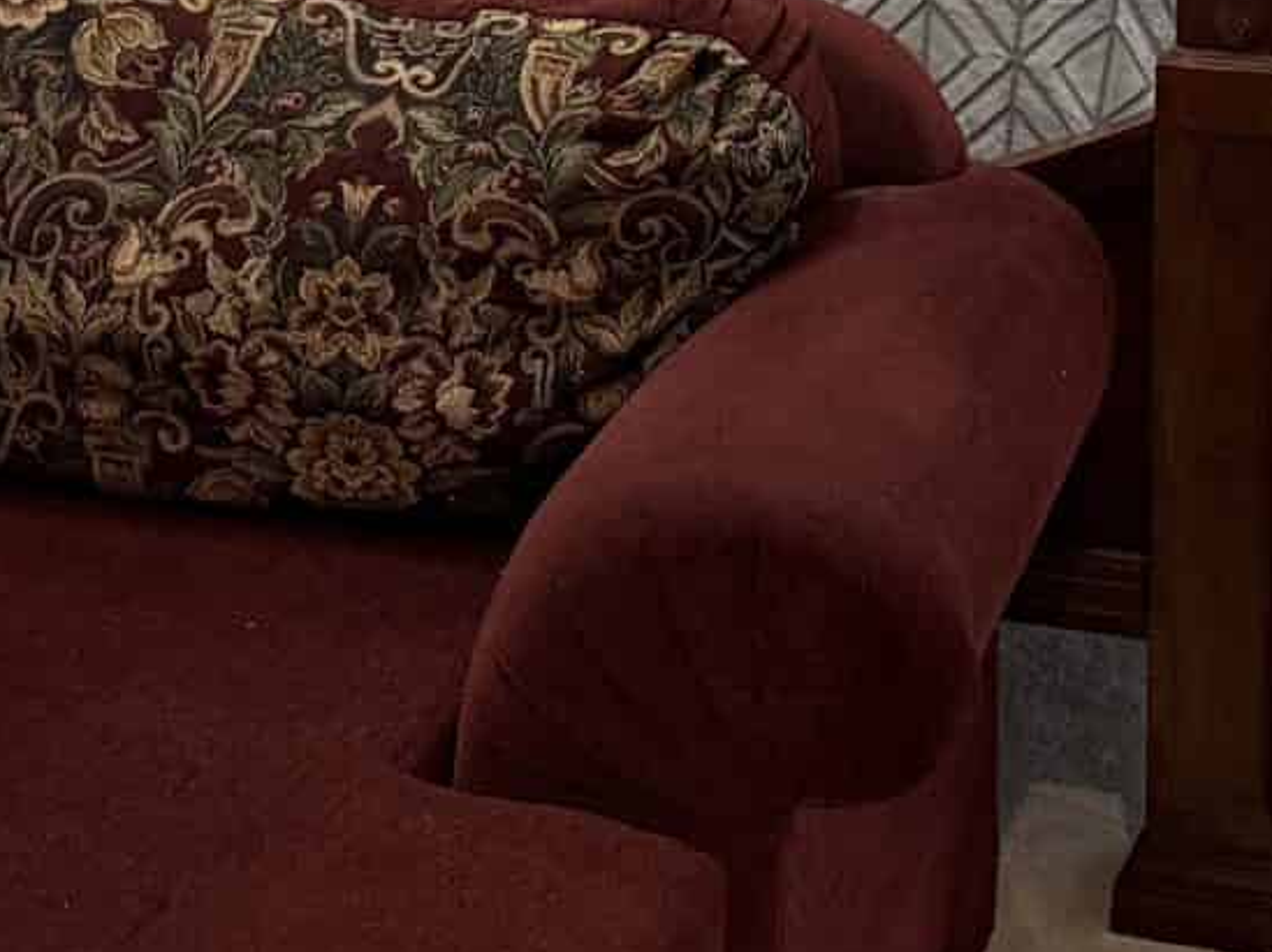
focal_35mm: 112
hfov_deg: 17.5
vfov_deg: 12.2
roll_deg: +0.5
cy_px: -704
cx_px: 843
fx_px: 4113
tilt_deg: -3.9
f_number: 1.78
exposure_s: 1/120
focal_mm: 6.76
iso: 250
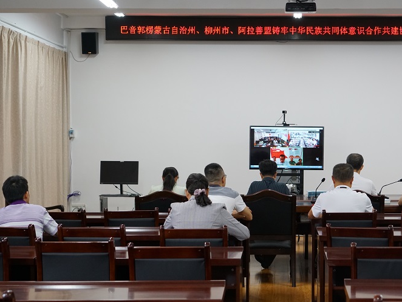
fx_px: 709
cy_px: 170
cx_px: 278
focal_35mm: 61
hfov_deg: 31.3
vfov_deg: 24.0
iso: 2000
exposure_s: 1/160
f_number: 4
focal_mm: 42
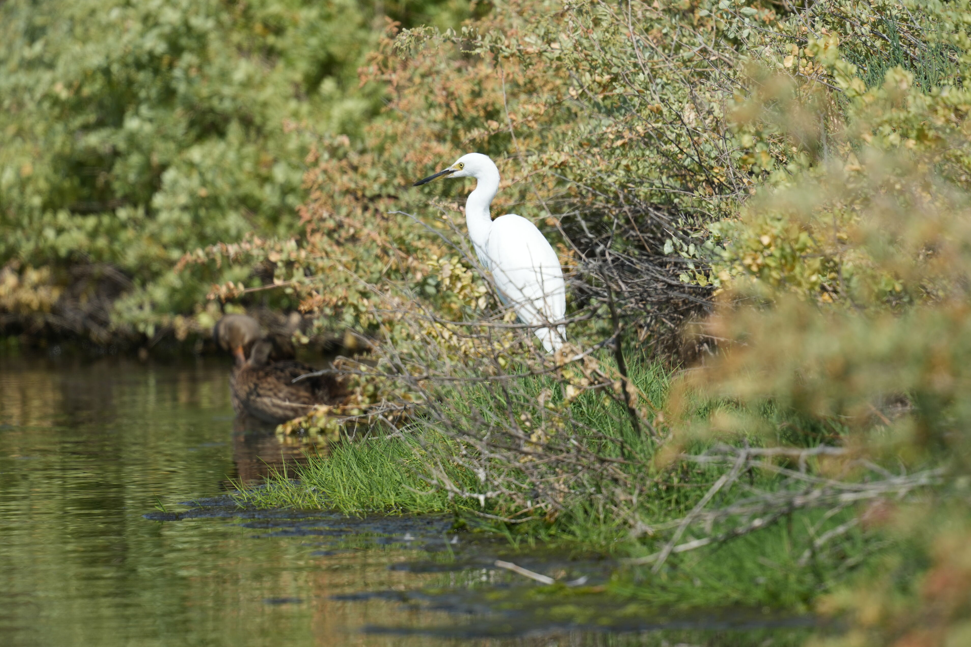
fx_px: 18339
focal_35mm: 680
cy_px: 296
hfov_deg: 3.0
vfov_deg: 2.0
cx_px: 521
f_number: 5.6
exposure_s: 1/1600
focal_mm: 600
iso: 320
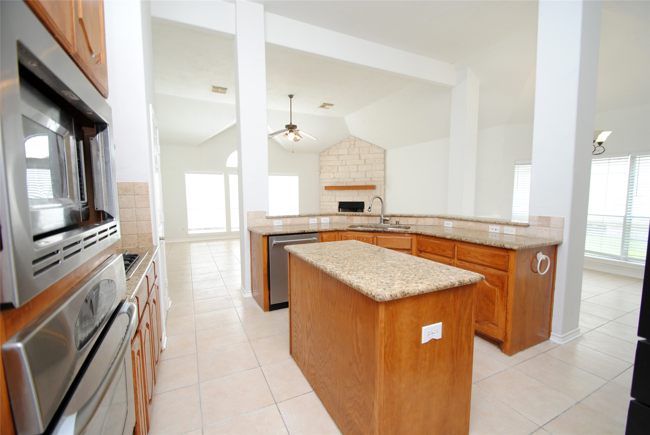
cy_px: 218
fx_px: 271
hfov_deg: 100.3
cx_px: 325
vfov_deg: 77.5
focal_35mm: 15
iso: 200
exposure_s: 1/60
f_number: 4
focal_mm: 10
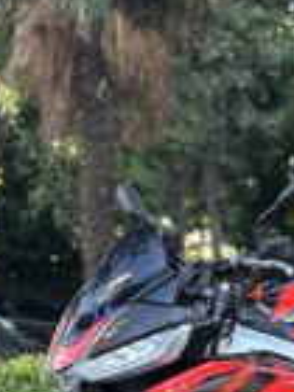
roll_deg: +0.0
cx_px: 308
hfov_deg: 11.4
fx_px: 1450
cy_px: 419
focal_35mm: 128
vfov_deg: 15.1
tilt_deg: -4.2
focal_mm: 6.86
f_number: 1.78
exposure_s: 1/172
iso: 125
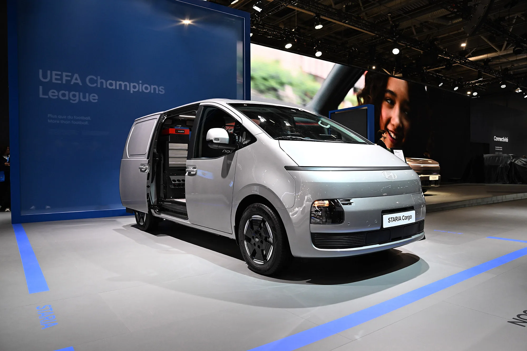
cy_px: 176
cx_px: 264
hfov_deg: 70.4
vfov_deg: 50.4
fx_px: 373
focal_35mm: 26
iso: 1600
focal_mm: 25.5
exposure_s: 1/200
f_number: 4.5
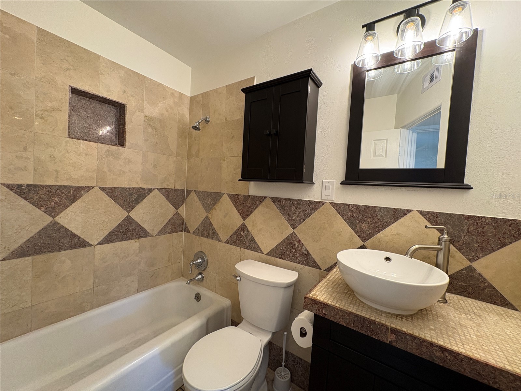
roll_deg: -2.7
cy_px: 196
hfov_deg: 102.1
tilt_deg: -2.5
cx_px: 260
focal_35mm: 14
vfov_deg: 85.7
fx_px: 211
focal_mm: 2.22
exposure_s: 1/60
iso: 160
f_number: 2.2
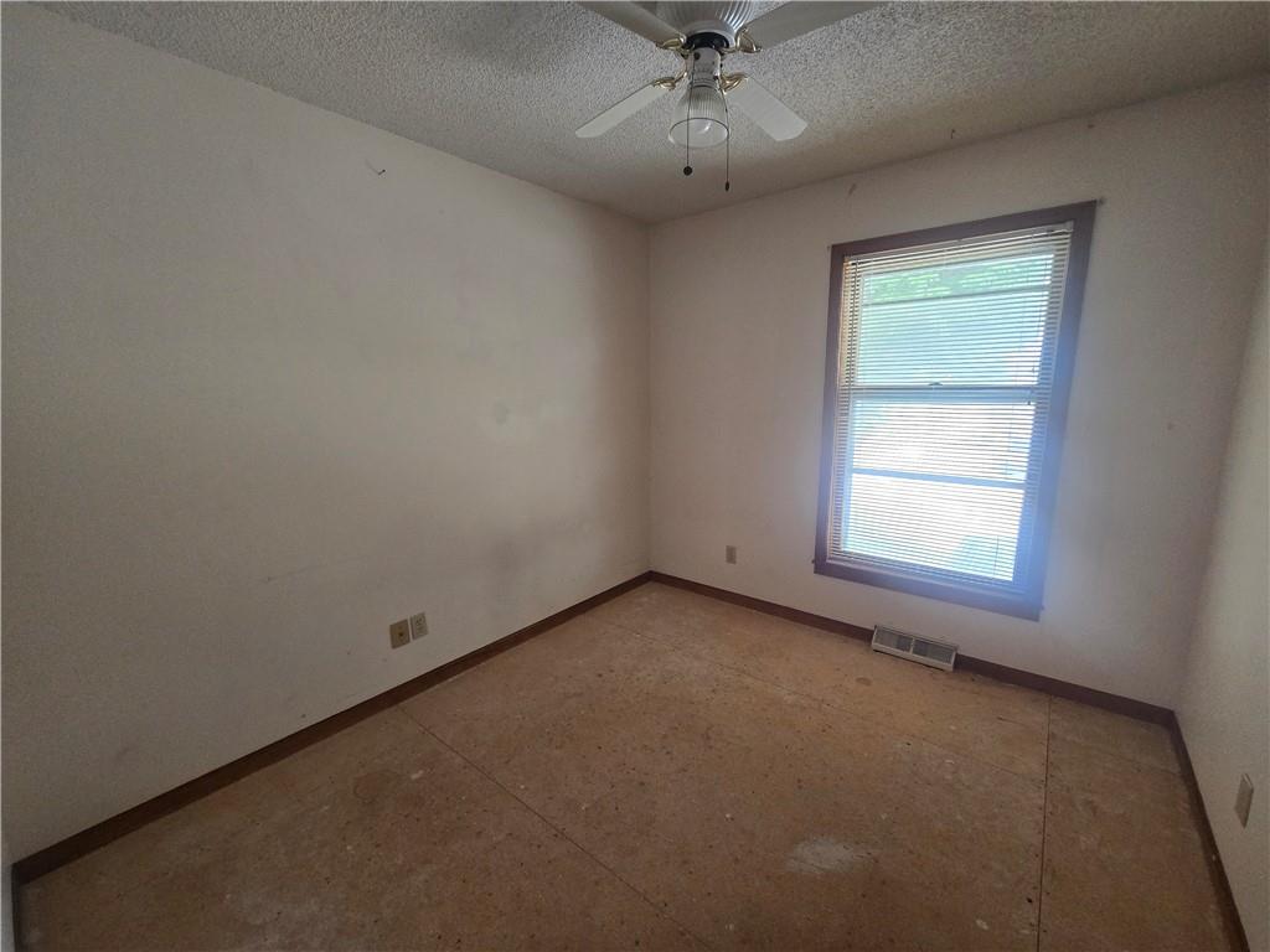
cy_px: 476
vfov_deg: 89.9
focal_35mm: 13
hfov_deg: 106.2
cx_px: 635
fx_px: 477
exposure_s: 1/60
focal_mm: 2.2
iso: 250
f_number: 2.2
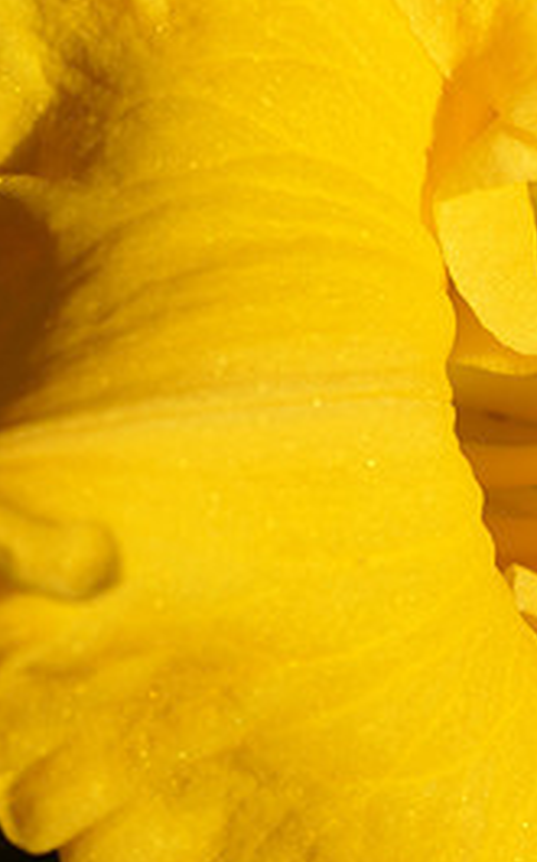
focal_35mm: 302
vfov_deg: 7.0
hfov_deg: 4.3
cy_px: 439
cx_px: 937
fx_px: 7091
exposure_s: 1/40
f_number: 11
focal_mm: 90
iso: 100
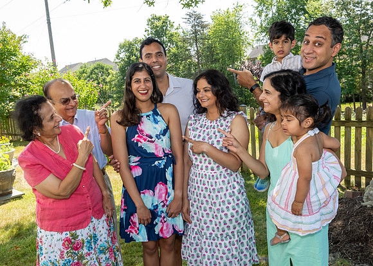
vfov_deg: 43.6
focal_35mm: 31
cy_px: 133
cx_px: 200
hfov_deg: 58.4
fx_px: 333
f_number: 9
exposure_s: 1/250
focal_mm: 20
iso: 640
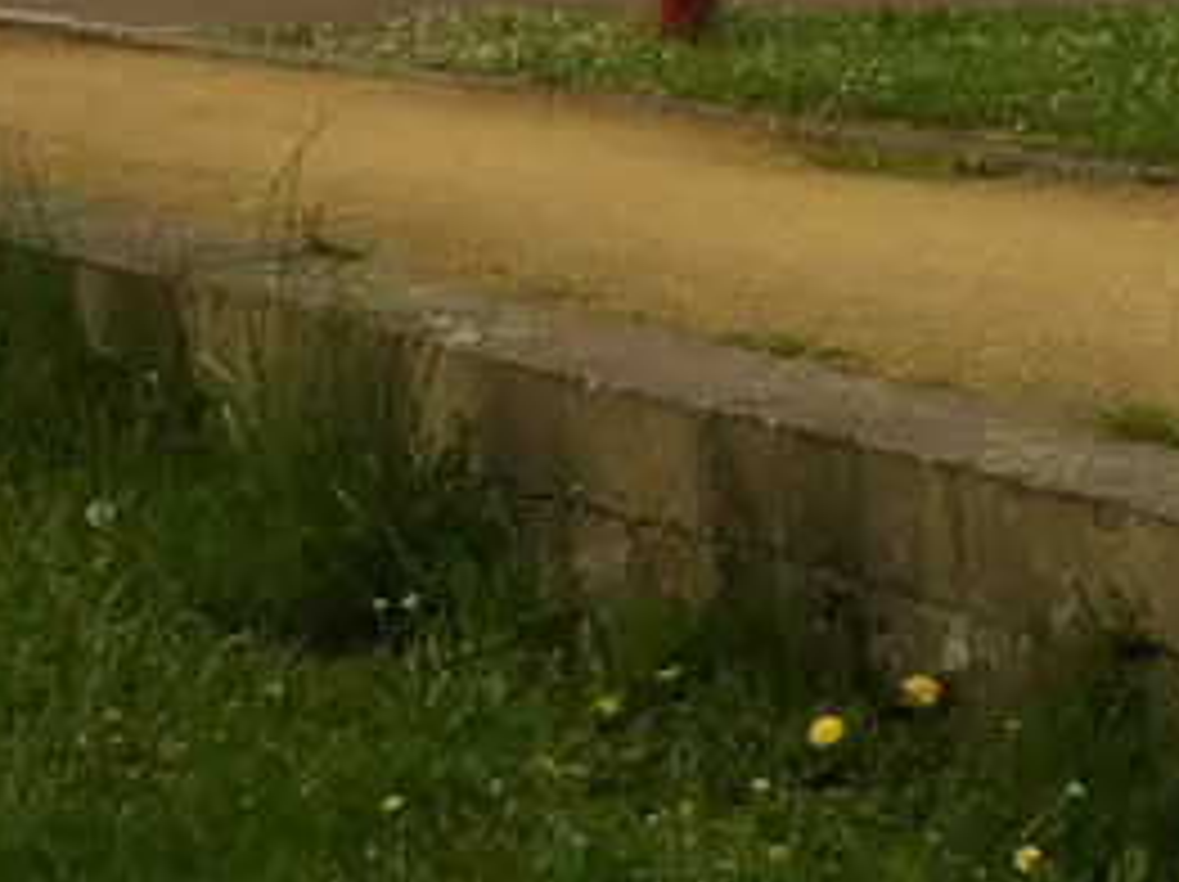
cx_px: -130
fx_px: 5819
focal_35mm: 171
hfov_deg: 11.4
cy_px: -670
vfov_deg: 8.4
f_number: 2.8
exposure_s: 1/1207
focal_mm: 3.85
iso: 80
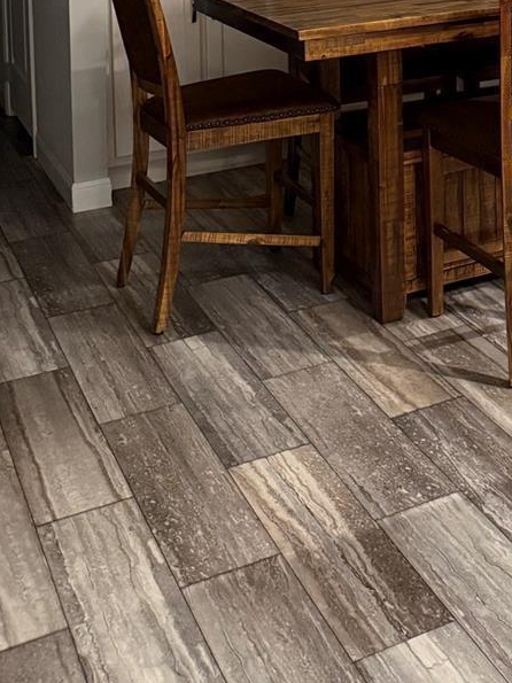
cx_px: 577
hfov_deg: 22.2
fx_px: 1223
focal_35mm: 62
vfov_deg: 27.3
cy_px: -150
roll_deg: +1.4
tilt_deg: -2.1
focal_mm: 6.76
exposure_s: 1/60
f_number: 1.78
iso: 640
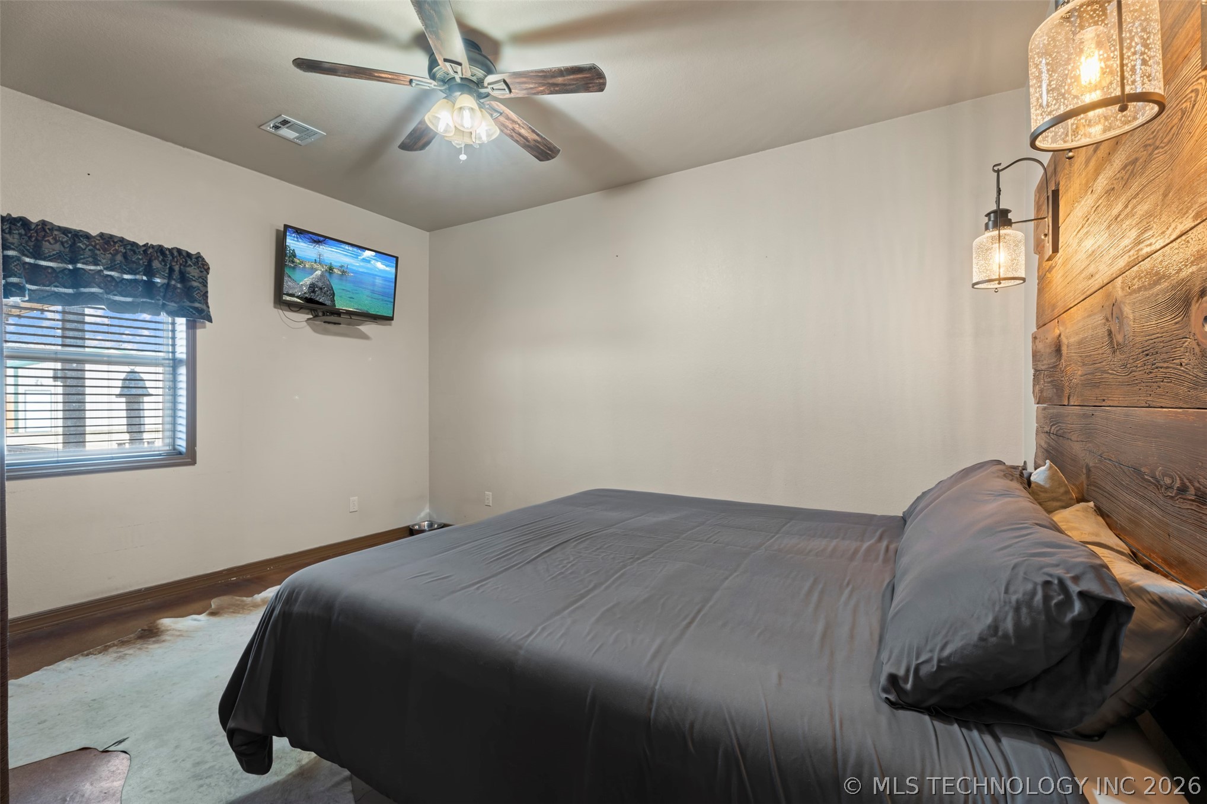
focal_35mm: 16
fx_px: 536
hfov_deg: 96.7
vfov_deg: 73.7
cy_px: 402
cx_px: 604
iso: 160
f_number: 8
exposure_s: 2
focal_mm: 16
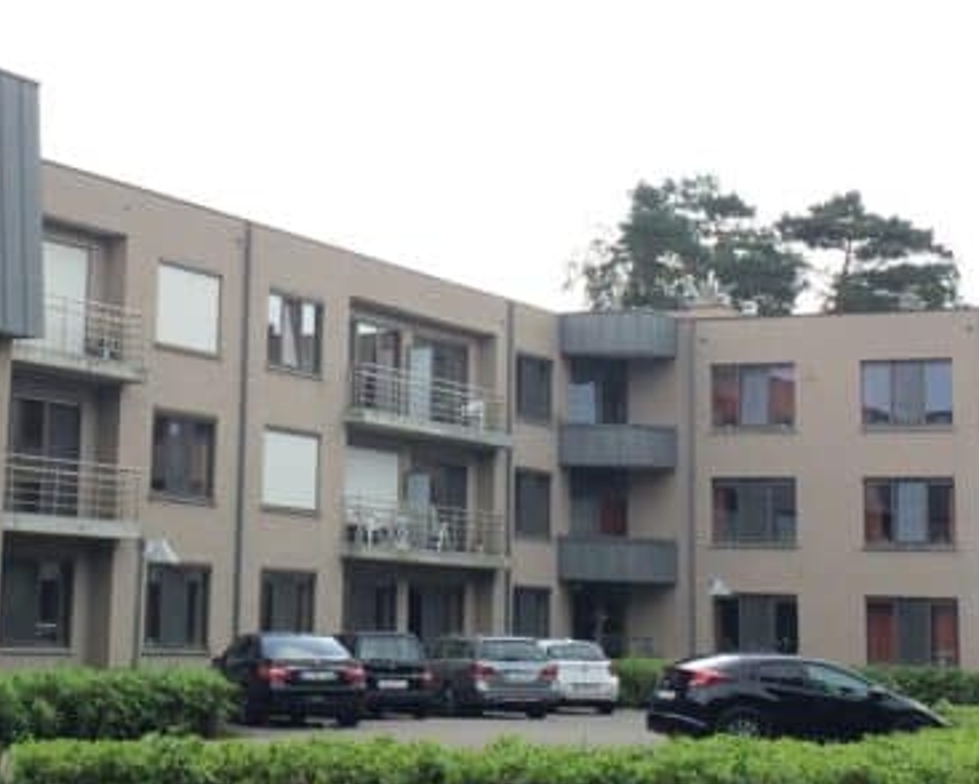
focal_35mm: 79
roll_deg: -0.3
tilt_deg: +10.0
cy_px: 189
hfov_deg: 24.0
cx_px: 312
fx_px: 2290
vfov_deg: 19.3
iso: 32
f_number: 2.2
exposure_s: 1/461
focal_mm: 4.15
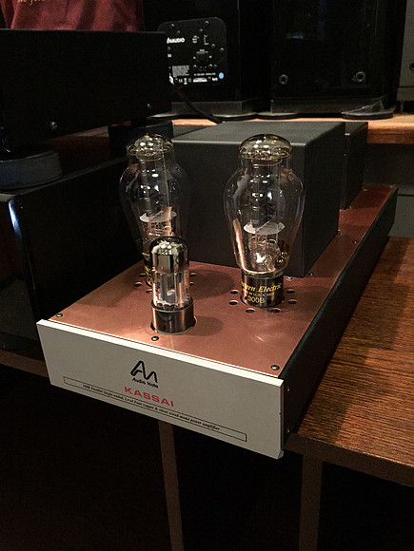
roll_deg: +2.5
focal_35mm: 29
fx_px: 462
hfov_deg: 48.2
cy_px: 276
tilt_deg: -22.8
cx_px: 207
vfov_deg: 61.7
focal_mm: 4.15
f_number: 2.2
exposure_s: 1/15
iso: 640
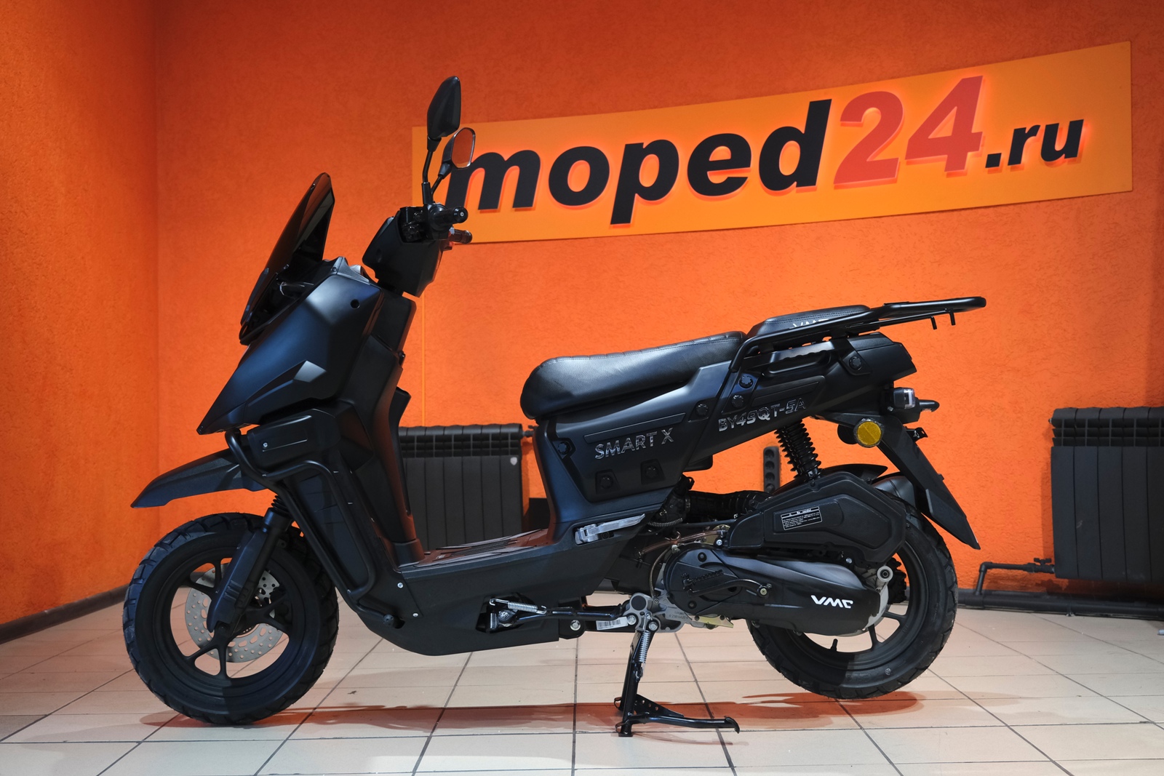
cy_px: 388
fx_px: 1326
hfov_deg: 47.4
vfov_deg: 32.6
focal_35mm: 41
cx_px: 582
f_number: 4
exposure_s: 1/100
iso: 1600
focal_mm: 27.5
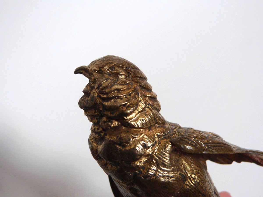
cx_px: 132
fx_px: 258
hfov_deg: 54.0
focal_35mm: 34
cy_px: 98
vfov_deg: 41.8
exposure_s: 1/60
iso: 100
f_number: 3
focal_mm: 6.1
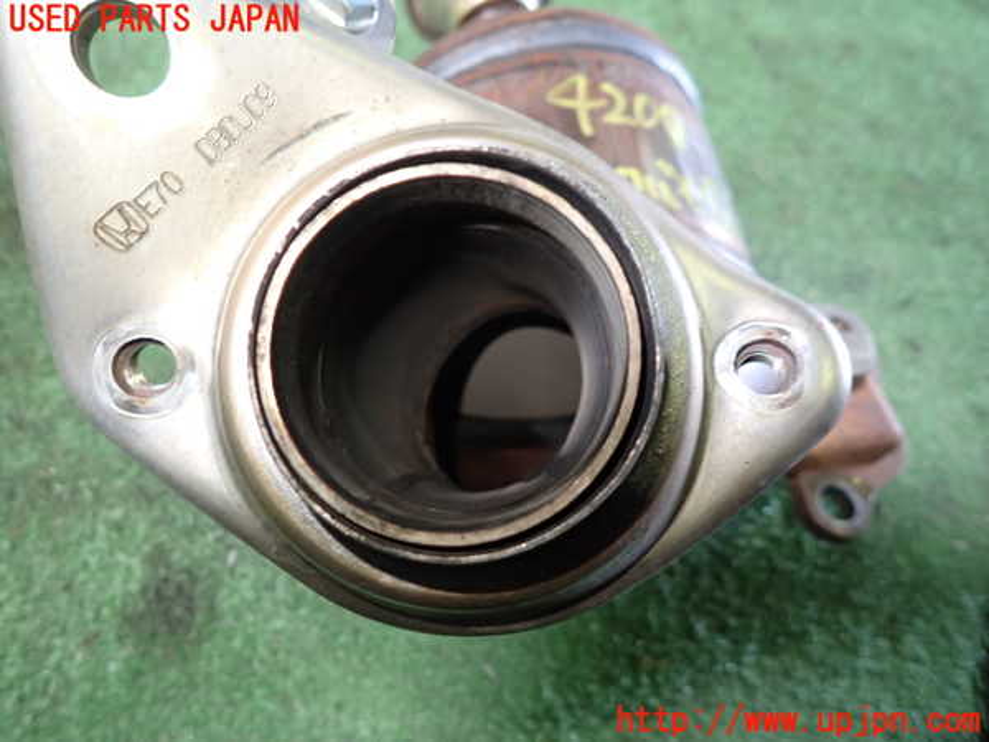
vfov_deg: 54.9
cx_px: 494
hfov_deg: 69.4
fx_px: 714
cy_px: 371
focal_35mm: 25
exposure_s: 1/30
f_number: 2
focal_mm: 4.5
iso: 200
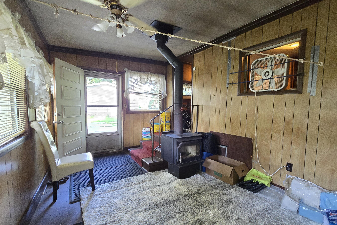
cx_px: 173
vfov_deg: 77.3
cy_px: 118
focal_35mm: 15
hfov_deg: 100.4
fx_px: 140
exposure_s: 1/60
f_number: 2.2
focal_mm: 2.2
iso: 640
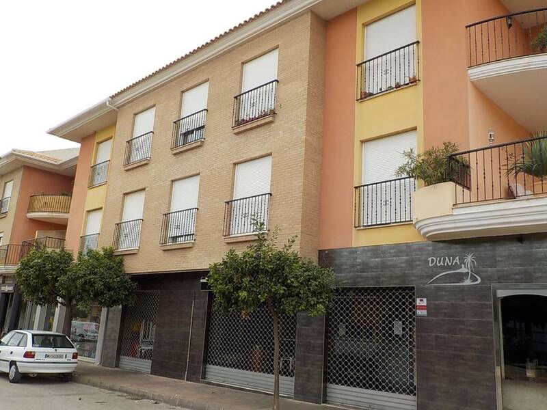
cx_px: 274
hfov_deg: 60.0
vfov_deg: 46.8
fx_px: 474
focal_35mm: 30
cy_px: 205
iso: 125
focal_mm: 4.1
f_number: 3.3
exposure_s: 1/400
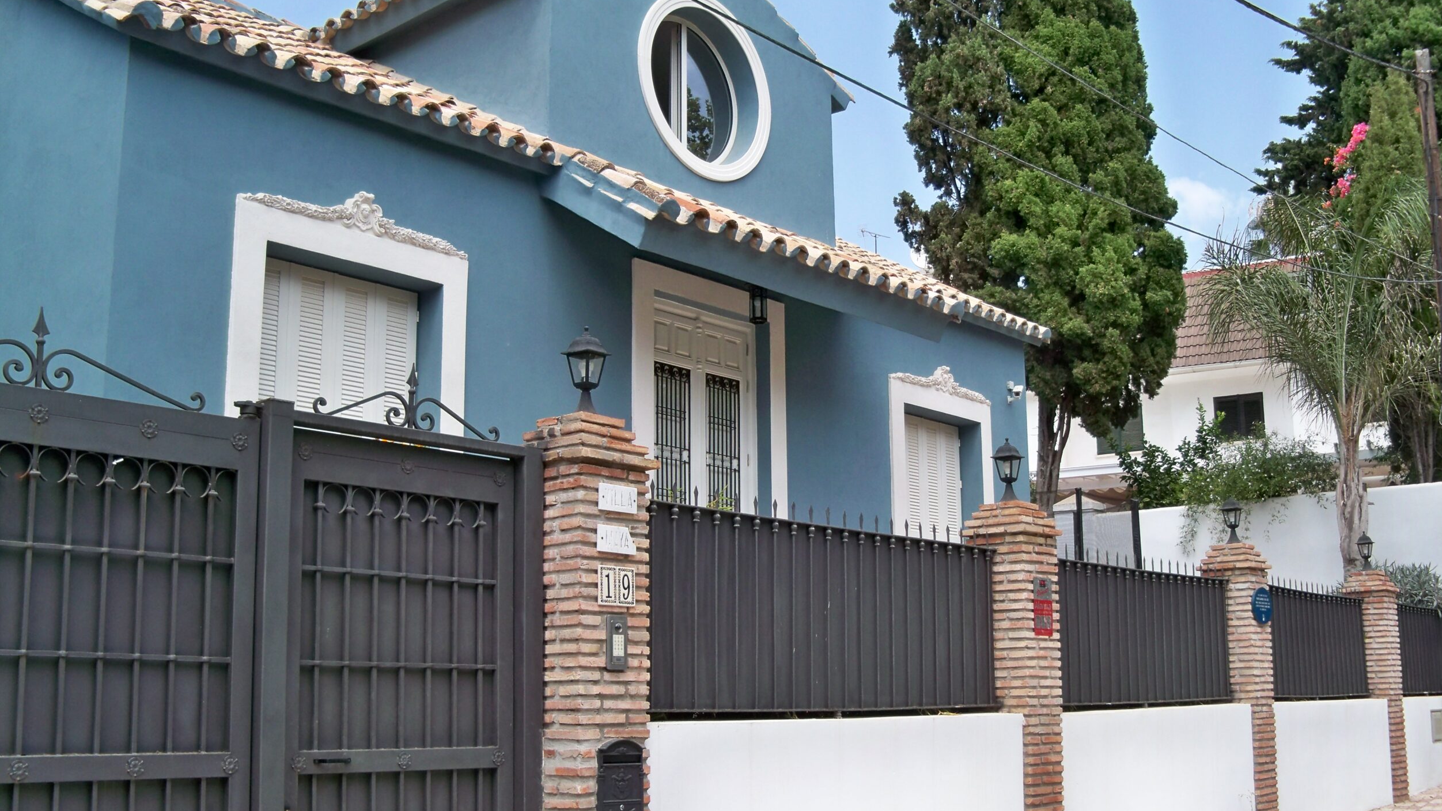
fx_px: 1491
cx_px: 737
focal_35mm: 39
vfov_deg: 30.4
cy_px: 435
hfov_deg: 51.6
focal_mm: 6.2
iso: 64
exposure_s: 1/320
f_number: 3.5
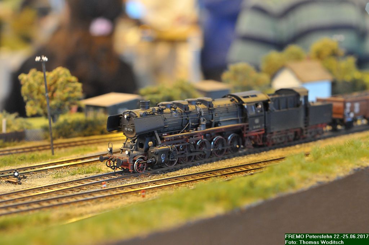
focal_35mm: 75
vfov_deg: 18.1
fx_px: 768
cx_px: 184
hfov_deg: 27.0
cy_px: 122
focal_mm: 50
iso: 1000
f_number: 4.5
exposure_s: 1/30
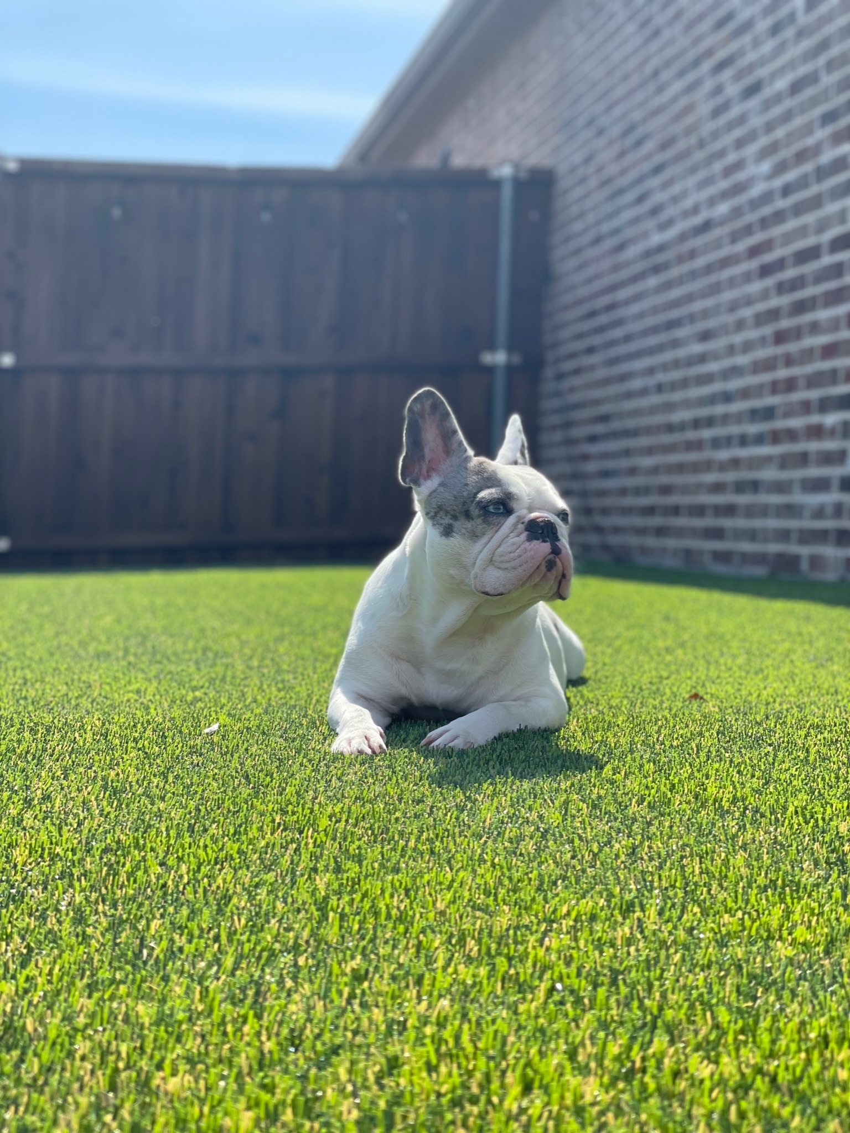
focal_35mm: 52
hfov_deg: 28.0
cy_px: 566
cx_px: 425
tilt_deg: -0.1
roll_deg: -2.8
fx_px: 1703
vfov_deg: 36.8
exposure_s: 1/1199
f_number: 2
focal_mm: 6
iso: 32
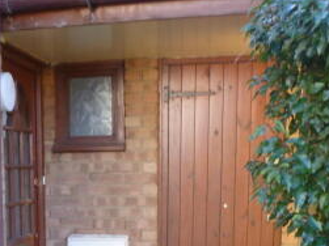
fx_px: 617
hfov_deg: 28.9
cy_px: 282
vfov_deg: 21.2
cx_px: 45
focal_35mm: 65
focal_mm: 5
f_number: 3.3
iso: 125
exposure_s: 1/30
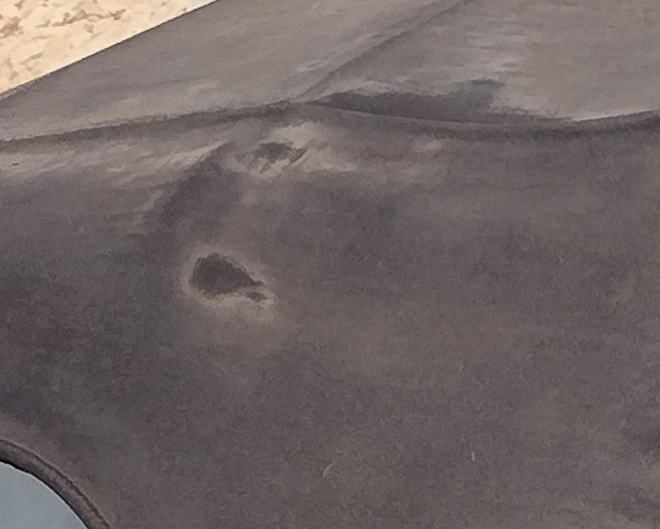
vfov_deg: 7.2
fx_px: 3929
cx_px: 542
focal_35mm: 201
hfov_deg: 9.6
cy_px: 1299
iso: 100
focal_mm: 4.71
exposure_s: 1/1508
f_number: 1.7
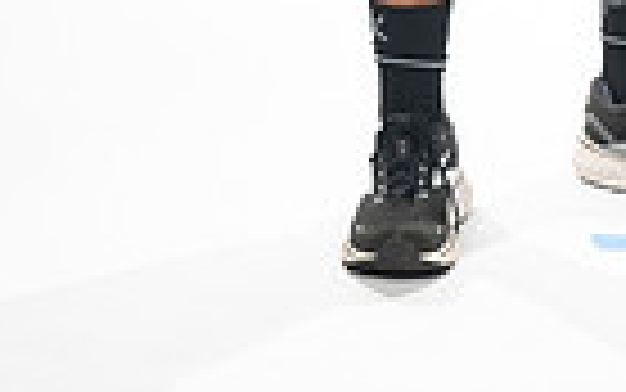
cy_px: -590
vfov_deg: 6.5
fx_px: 3277
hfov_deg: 10.8
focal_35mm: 192
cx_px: 599
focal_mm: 58
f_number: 7.1
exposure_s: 1/160
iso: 320
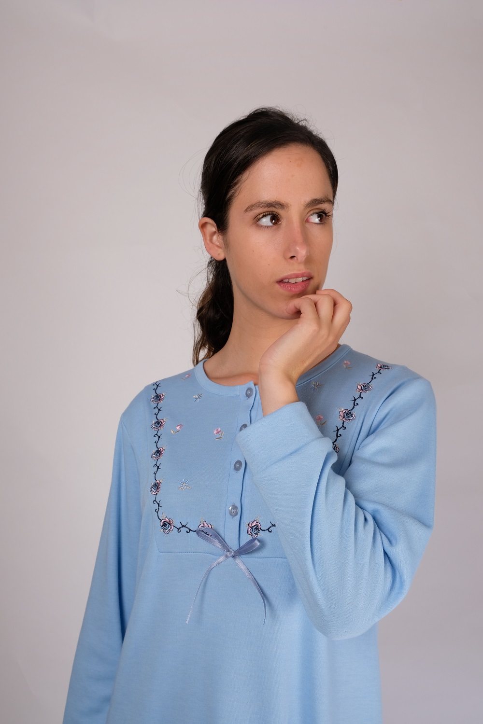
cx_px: 242
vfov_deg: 54.4
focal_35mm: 35
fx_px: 704
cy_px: 362
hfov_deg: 37.9
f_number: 8
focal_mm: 23.3
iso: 200
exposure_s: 1/125
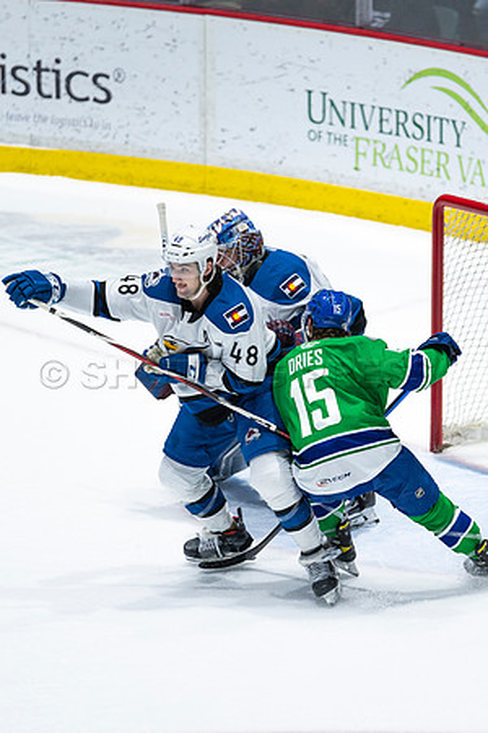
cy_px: 329
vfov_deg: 5.8
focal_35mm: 353
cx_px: 377
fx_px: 7176
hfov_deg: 3.9
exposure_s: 1/1250
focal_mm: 195
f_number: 2.8
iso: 1250
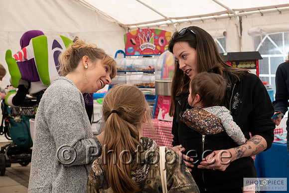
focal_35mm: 87
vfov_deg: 15.7
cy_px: 73
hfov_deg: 23.3
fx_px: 698
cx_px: 174
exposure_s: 1/320
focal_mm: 70
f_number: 8
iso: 560
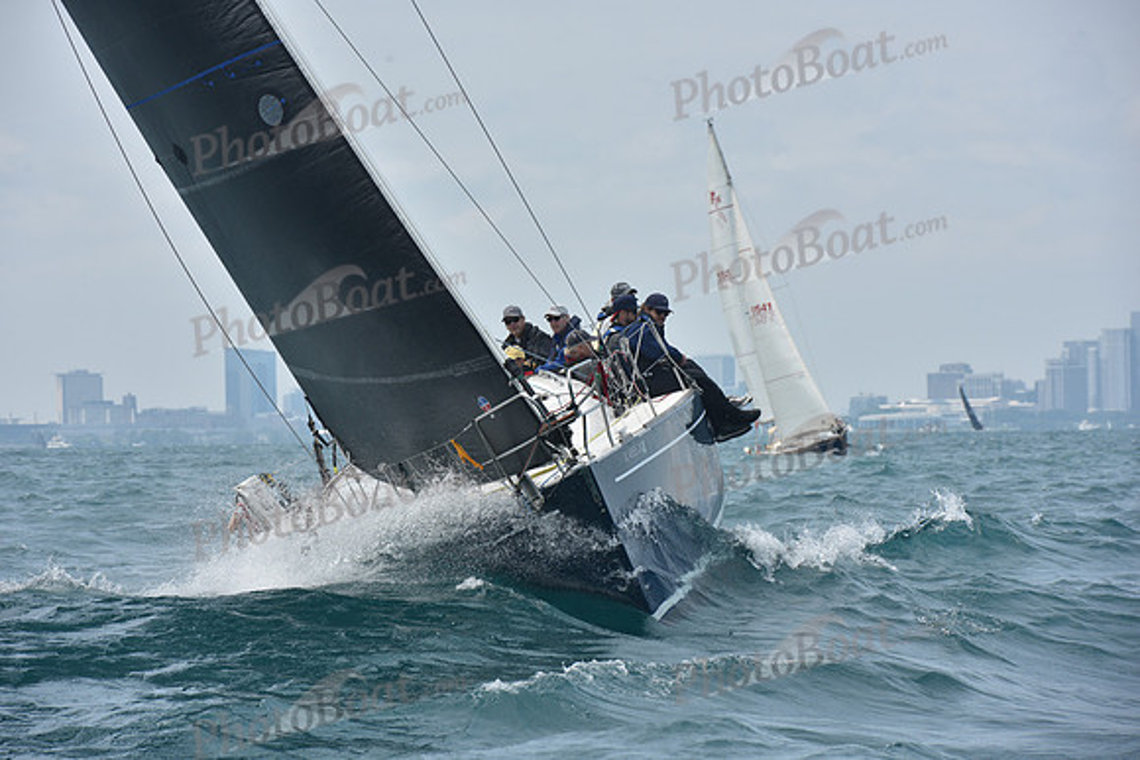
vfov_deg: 6.9
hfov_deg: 10.3
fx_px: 6335
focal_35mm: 200
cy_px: 380
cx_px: 570
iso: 250
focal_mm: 200
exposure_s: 1/800
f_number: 10
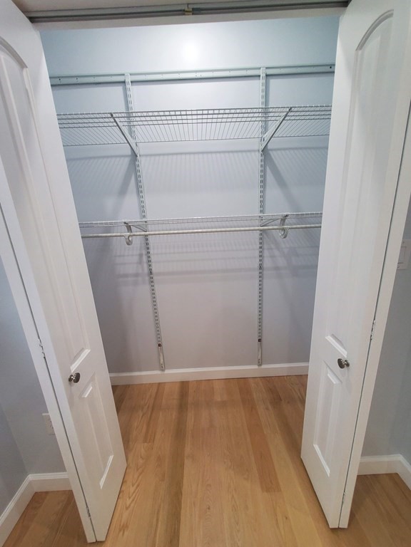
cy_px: 274
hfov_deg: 89.9
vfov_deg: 106.2
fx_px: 206
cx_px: 206
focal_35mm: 13
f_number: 2.2
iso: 160
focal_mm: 1.8
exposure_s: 1/60
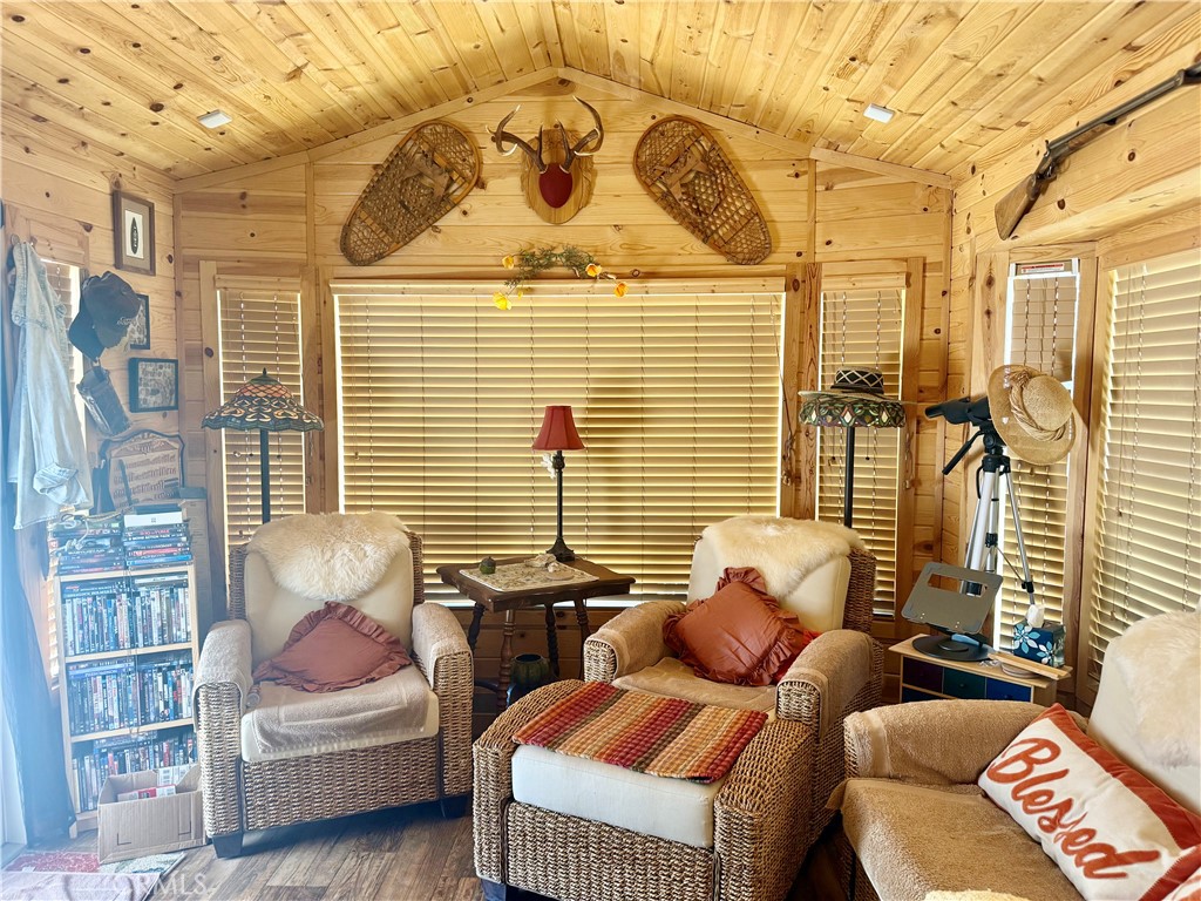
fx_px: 833
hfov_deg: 71.6
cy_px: 450
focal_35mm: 24
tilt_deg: -4.7
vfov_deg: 56.8
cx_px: 600
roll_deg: +0.2
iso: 200
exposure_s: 1/76
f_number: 1.78
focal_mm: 6.76
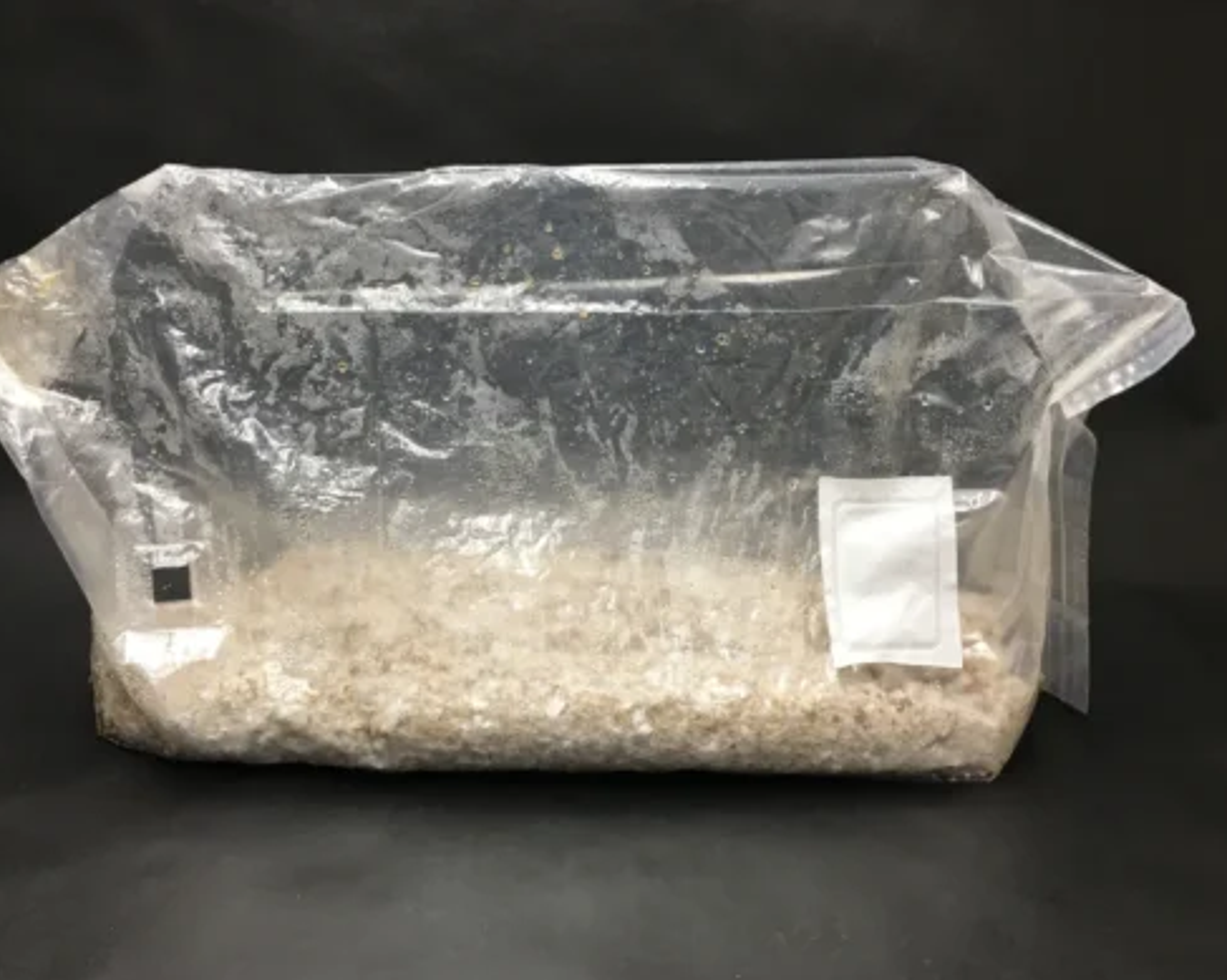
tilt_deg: -26.6
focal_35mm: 31
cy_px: 501
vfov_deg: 47.1
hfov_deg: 57.1
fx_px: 1125
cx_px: 566
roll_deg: -0.9
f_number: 2.2
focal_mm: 4.15
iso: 40
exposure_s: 1/33
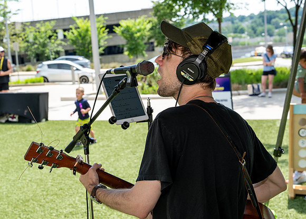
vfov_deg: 24.5
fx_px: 503
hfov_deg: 33.8
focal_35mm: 58
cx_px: 128
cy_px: 100
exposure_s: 1/320
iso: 220
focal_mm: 51
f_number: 7.1
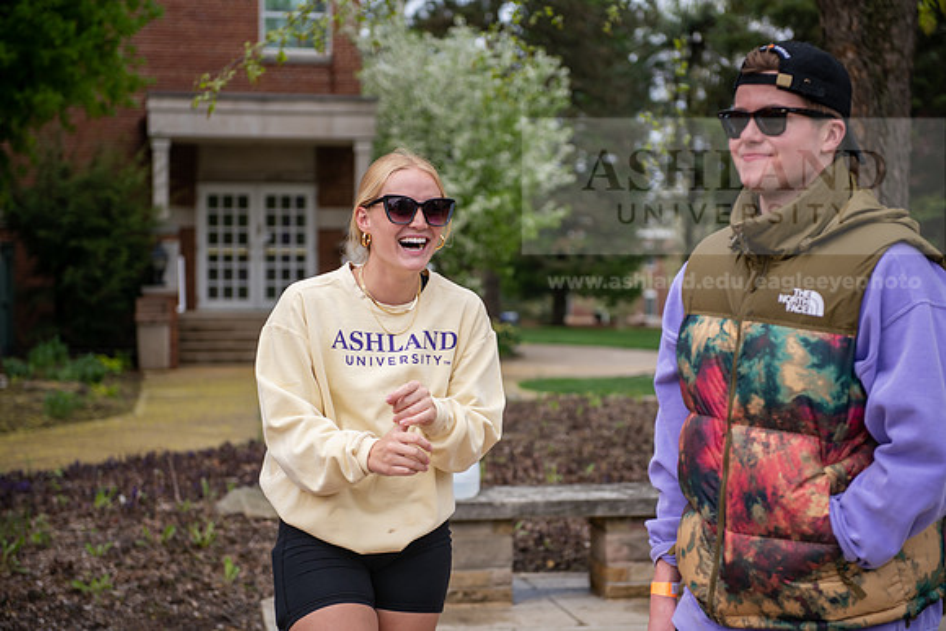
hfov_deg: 28.8
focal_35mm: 70
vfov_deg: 19.5
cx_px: 473
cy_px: 316
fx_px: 1840
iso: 125
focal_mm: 70
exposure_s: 1/640
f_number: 3.5
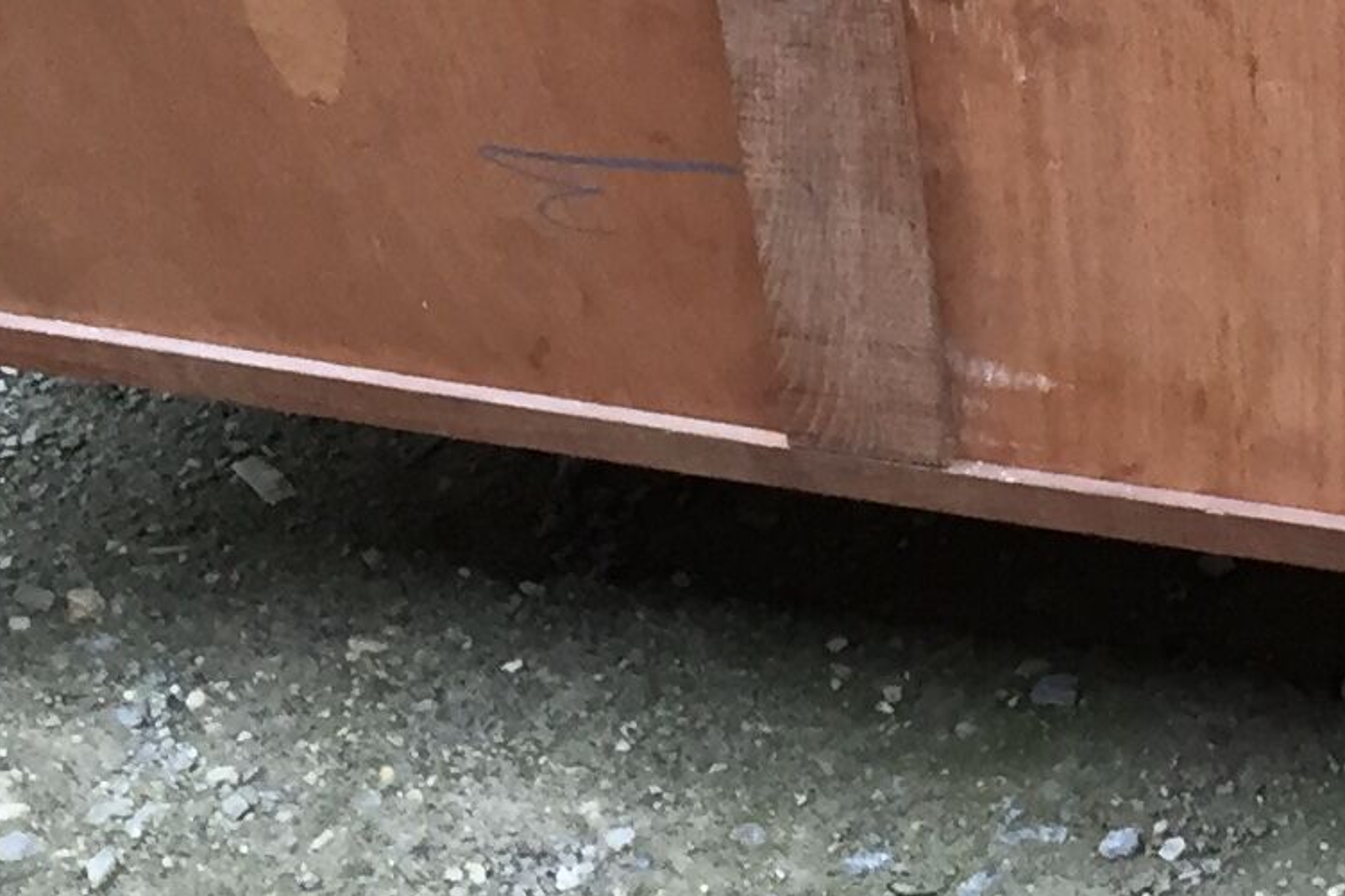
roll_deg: +1.3
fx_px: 4893
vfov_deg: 10.3
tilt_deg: -33.5
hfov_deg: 14.6
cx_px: 1982
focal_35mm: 131
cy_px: -86
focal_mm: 4.15
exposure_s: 1/33
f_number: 2.2
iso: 40
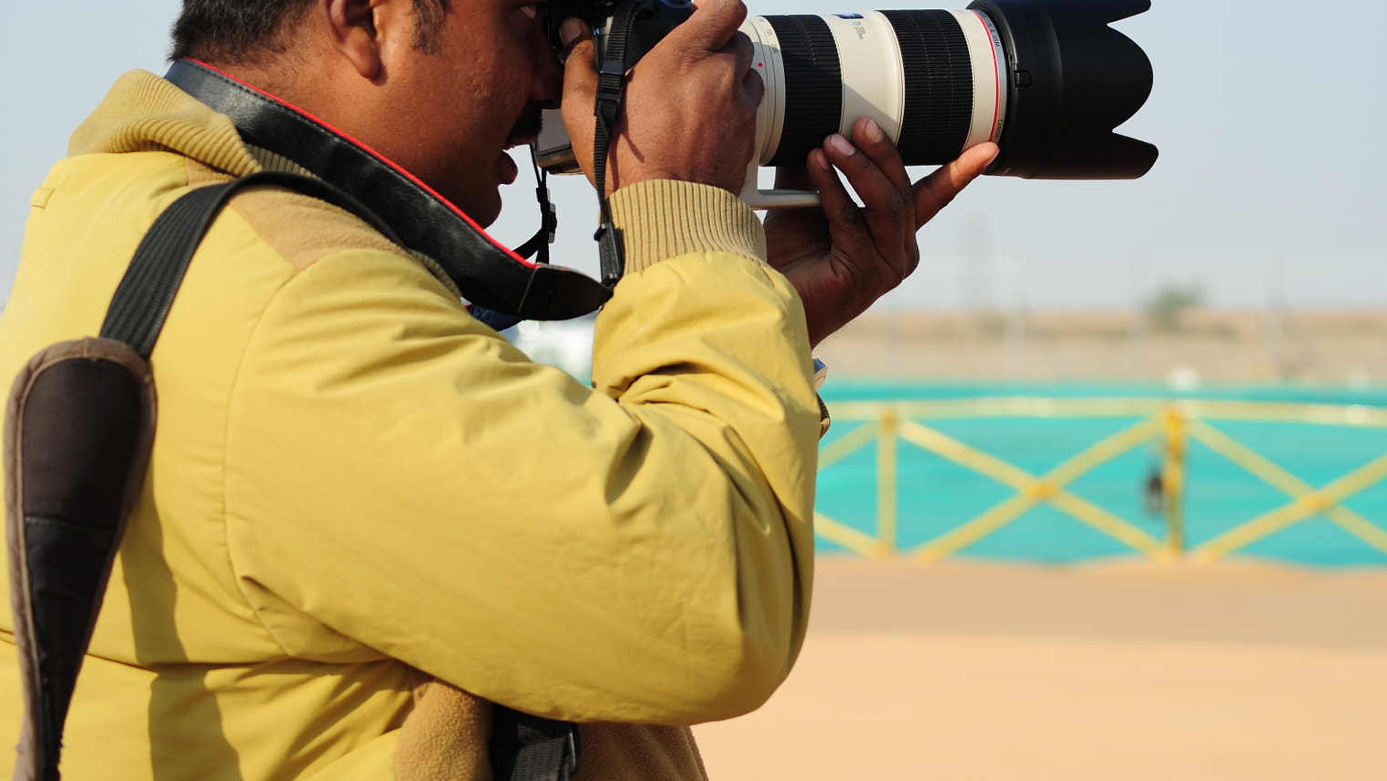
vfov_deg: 12.2
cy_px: 195
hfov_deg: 21.6
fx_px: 3641
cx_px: 760
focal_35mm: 99
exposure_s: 1/640
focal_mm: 70
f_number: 6.3
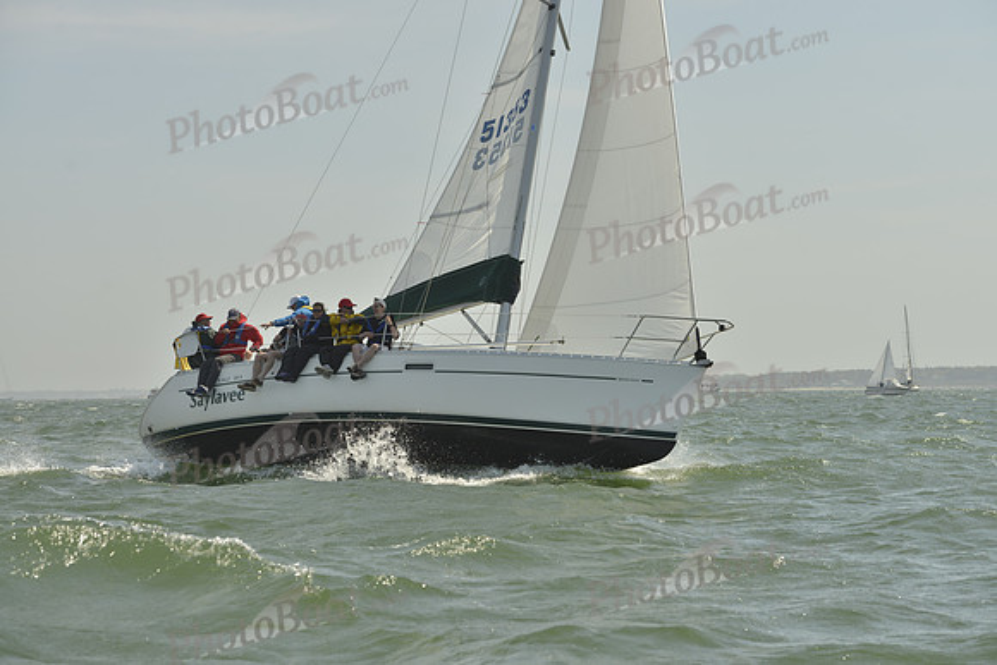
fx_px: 2548
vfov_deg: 14.9
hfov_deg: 22.1
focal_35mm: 92
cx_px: 498
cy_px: 332
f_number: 7.1
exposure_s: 1/1250
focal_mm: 92
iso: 200
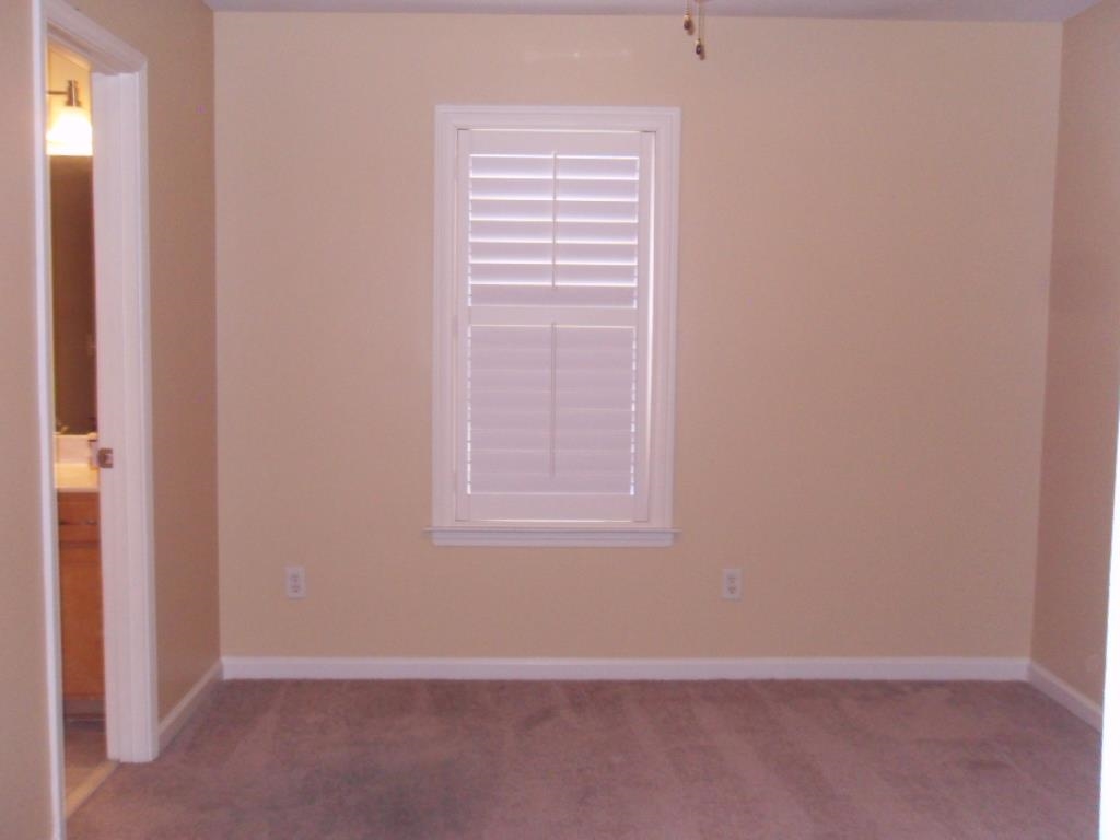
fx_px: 1132
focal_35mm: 35
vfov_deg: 40.7
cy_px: 420
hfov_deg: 52.6
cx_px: 560
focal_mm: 6.3
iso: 400
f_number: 3.5
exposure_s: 1/45
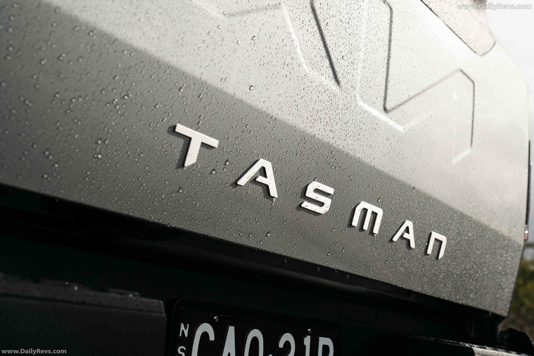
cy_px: 178
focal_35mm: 52
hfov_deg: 38.2
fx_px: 771
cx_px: 267
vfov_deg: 26.0
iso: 800
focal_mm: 52
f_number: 7.1
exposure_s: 1/800
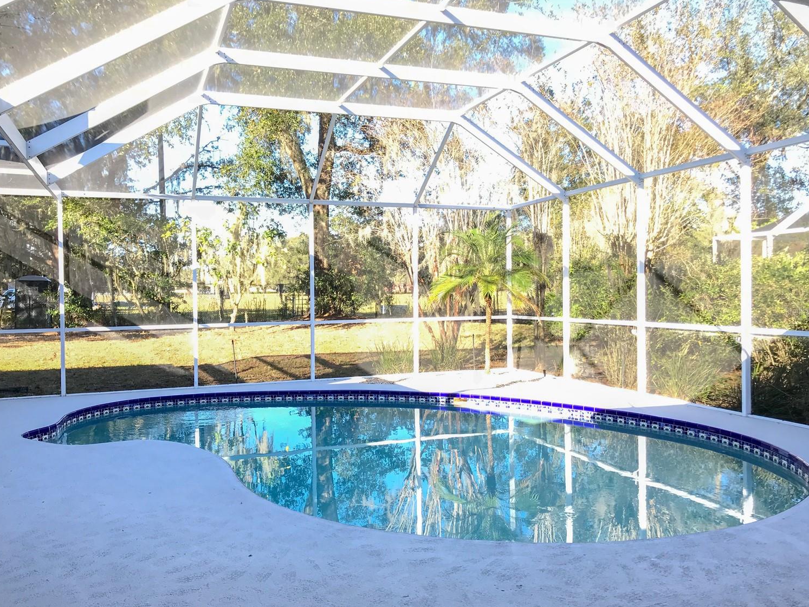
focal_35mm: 30
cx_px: 401
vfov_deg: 46.8
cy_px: 311
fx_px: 701
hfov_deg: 60.0
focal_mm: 3.99
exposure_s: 1/220
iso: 20
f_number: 1.8
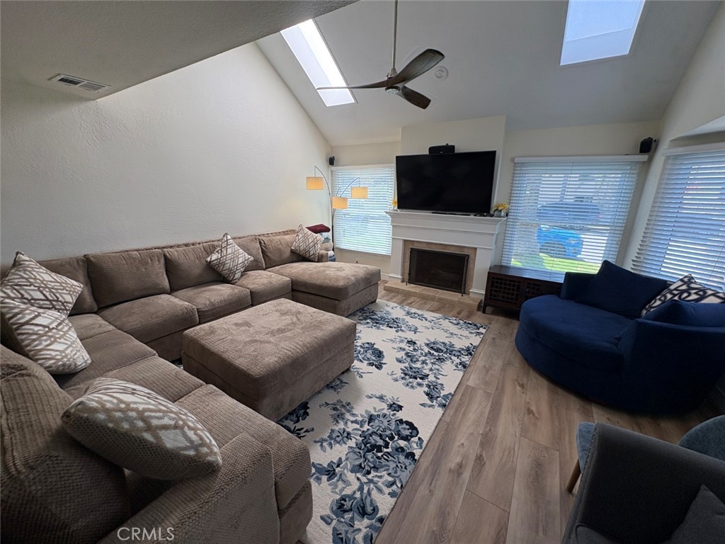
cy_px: 272
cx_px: 362
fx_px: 293
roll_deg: -1.3
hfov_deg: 102.1
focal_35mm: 14
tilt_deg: -15.2
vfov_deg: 85.7
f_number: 2.2
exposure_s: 1/132
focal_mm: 2.22
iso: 80
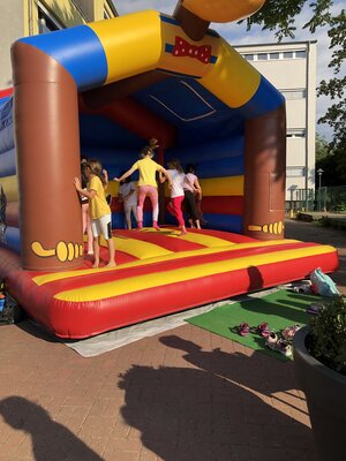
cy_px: 230
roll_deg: +0.8
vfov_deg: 63.4
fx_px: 373
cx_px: 173
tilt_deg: -3.8
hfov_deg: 49.7
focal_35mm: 28
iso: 20
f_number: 1.8
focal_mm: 3.99
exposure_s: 1/1499
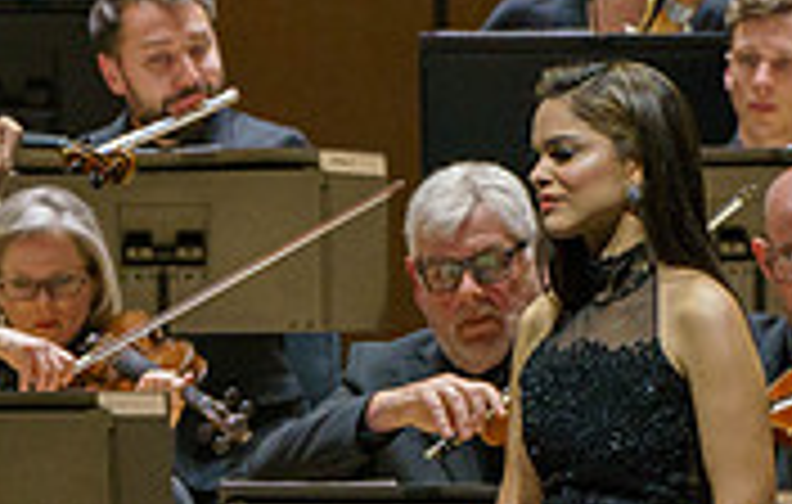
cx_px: 112
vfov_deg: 1.3
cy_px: 650
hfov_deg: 2.0
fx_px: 22628
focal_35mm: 1043
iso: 3200
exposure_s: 1/250
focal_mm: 312
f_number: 6.3
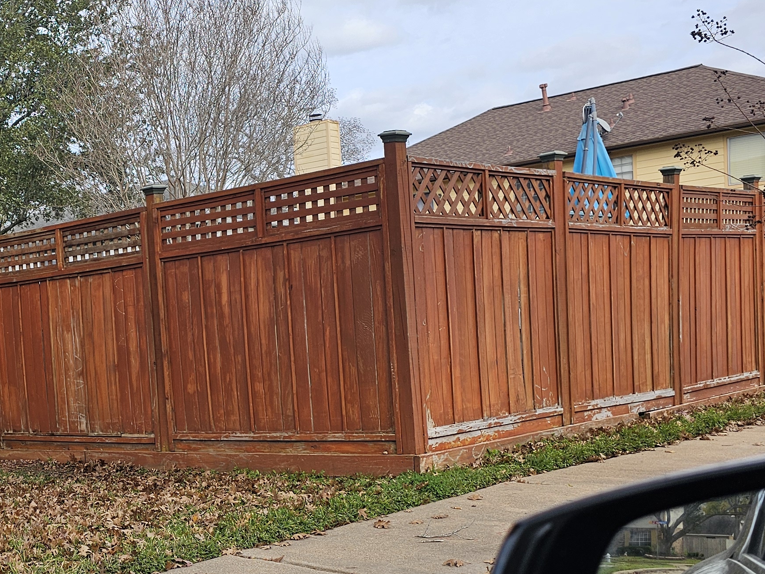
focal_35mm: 53
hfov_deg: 34.3
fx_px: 1171
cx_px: 82
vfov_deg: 27.2
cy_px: 416
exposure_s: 1/396
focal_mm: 6.3
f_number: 1.7
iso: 10
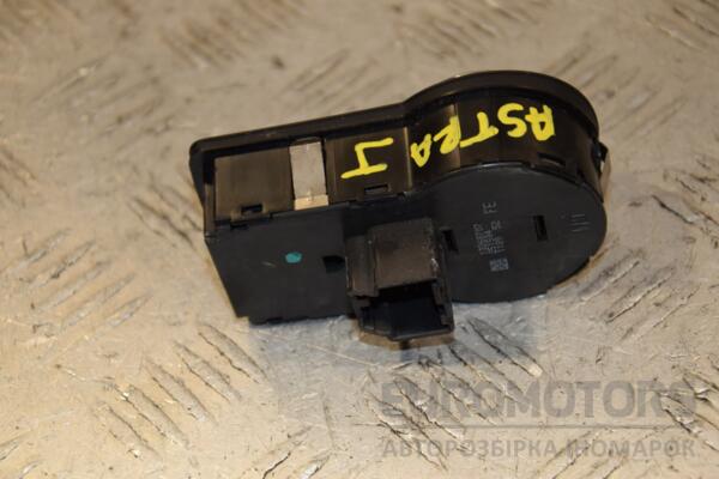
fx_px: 2247
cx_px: 360
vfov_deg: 12.2
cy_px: 240
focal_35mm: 112
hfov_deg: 18.2
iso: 800
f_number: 6.3
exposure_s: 1/200
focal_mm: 75
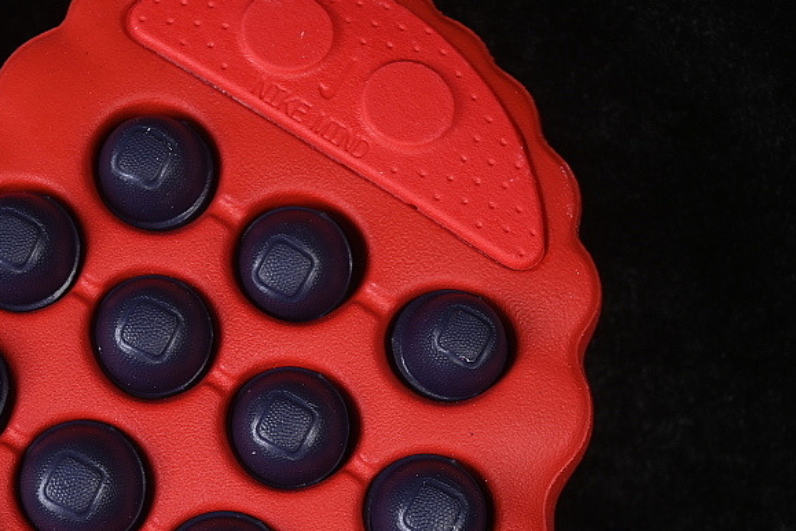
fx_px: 3095
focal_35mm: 140
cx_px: 223
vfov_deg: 9.8
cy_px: 376
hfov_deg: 14.6
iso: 160
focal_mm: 50
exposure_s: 1/60
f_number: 6.3
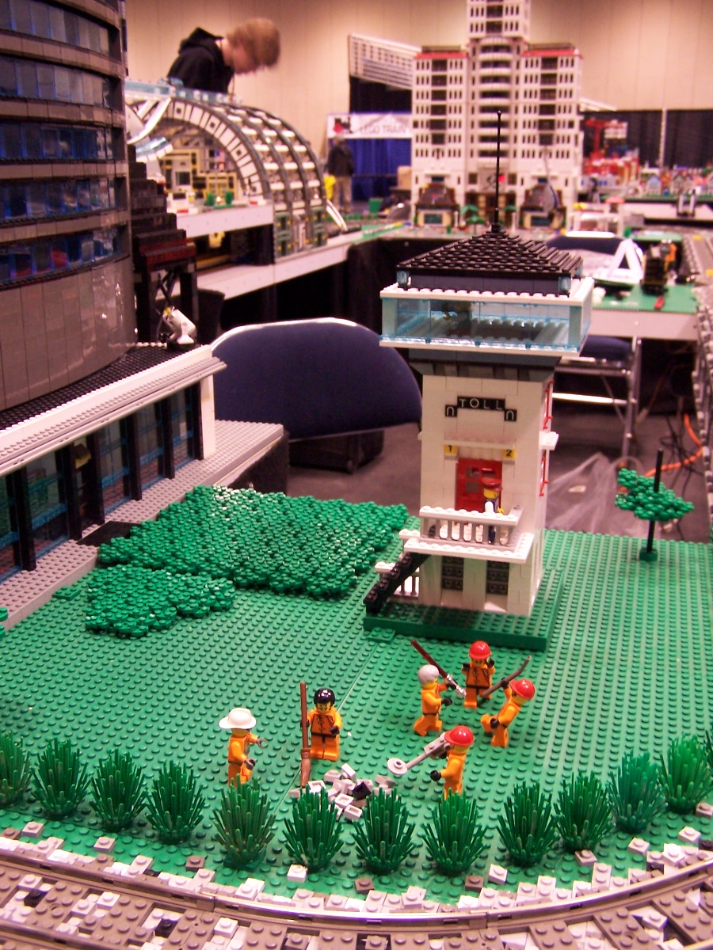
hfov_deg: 37.7
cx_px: 356
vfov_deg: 49.0
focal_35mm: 38
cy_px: 475
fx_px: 1044
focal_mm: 6.3
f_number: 2.8
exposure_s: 1/8
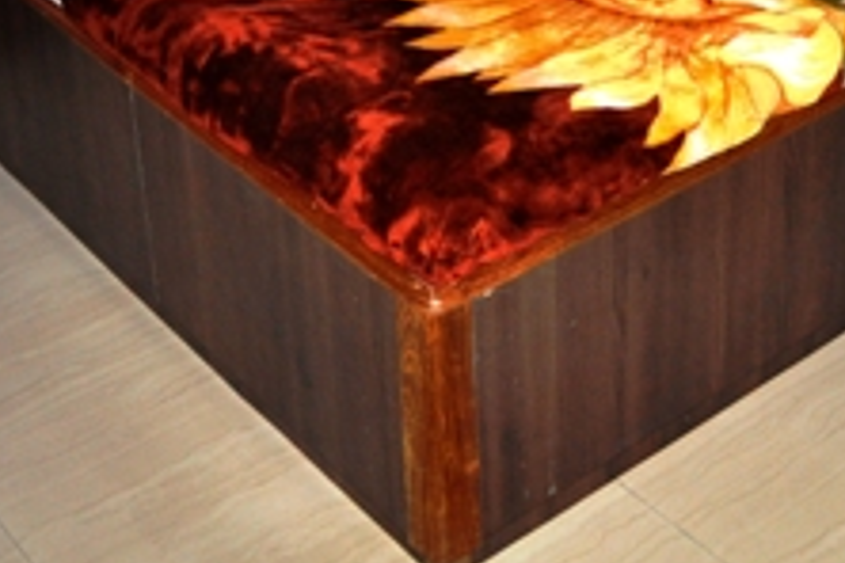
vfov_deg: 17.5
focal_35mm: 73
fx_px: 1713
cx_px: 594
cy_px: -162
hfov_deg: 27.5
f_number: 4
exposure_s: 1/60
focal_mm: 18
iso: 800
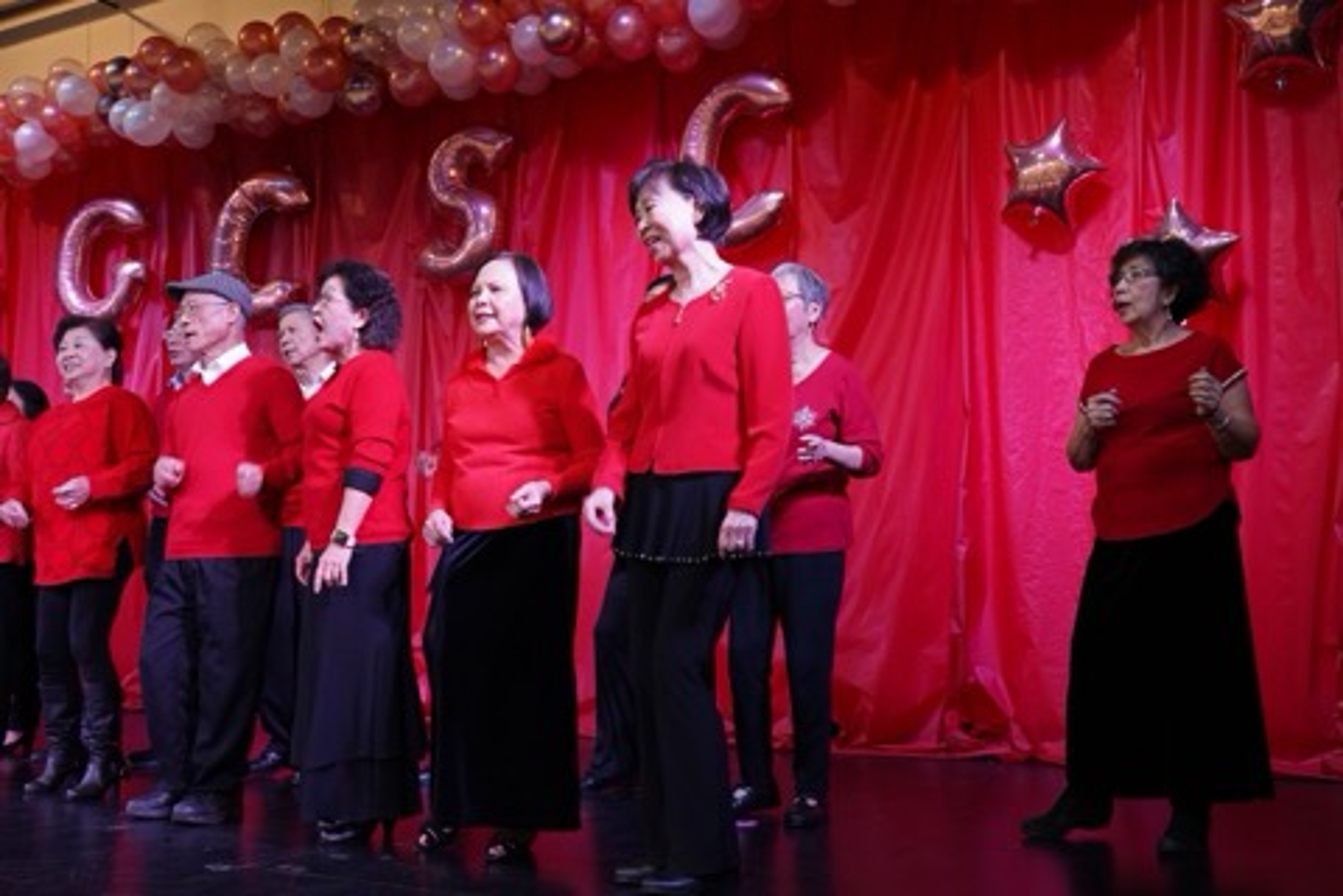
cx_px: 672
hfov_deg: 53.1
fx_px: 1343
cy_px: 448
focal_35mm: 36
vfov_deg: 36.9
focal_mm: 36
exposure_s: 1/60
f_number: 10
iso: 2000
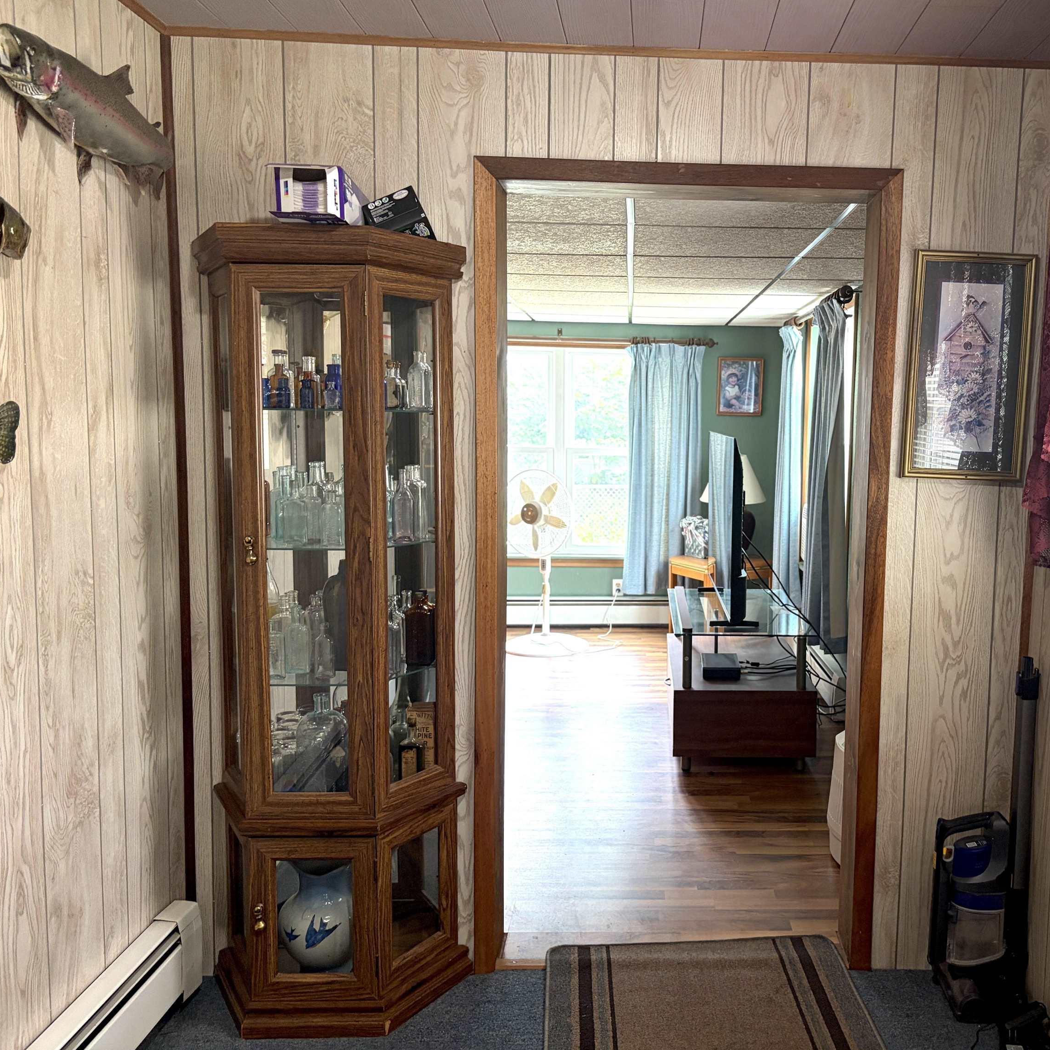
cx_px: 667
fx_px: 1064
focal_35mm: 31
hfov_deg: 51.9
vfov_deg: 52.5
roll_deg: -0.3
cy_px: 522
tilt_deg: -4.1
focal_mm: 5.96
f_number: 1.6
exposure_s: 1/60
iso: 160
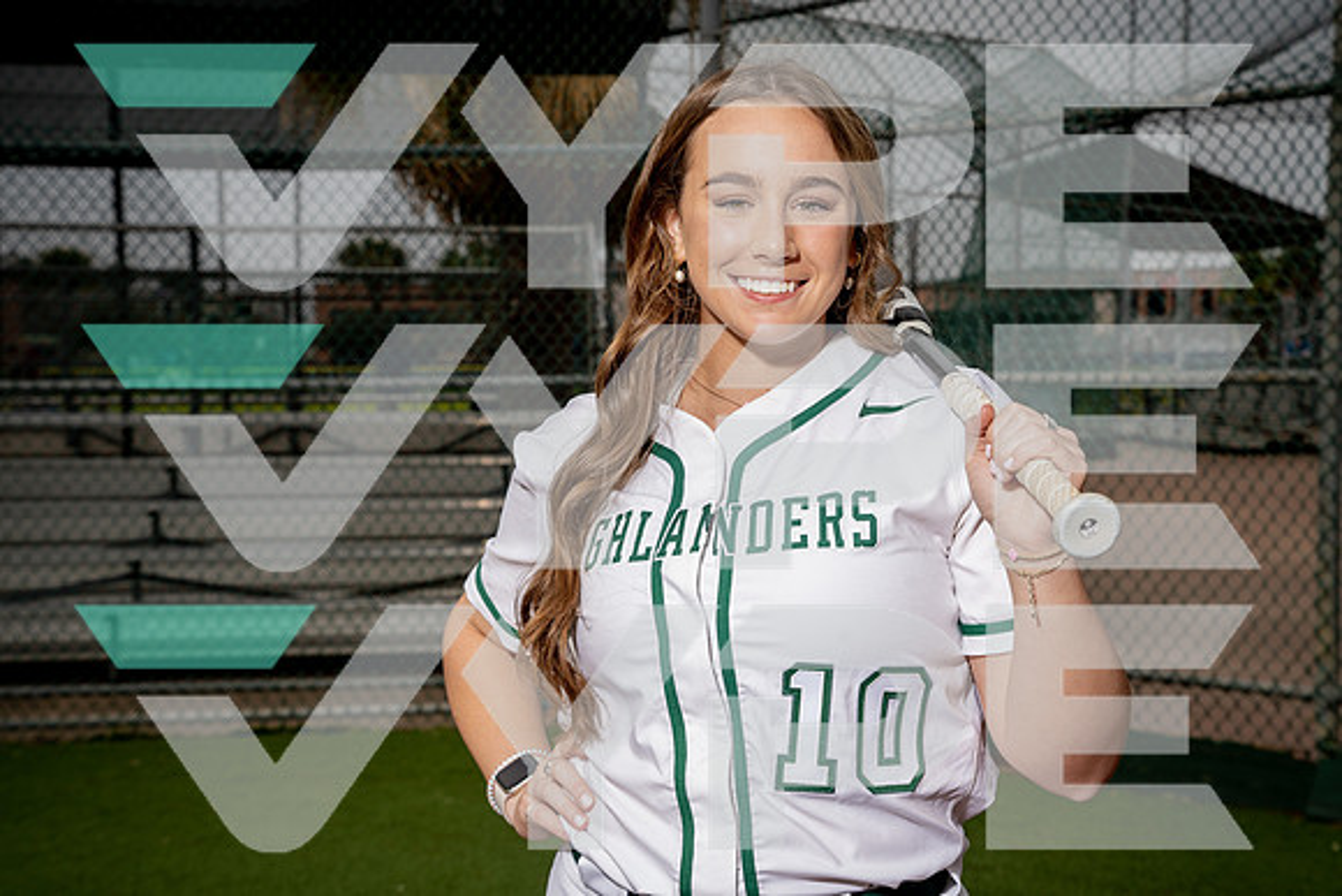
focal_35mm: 61
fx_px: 2274
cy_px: 448
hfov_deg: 32.9
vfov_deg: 22.3
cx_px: 671
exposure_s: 1/250
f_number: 8
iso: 100
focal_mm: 61
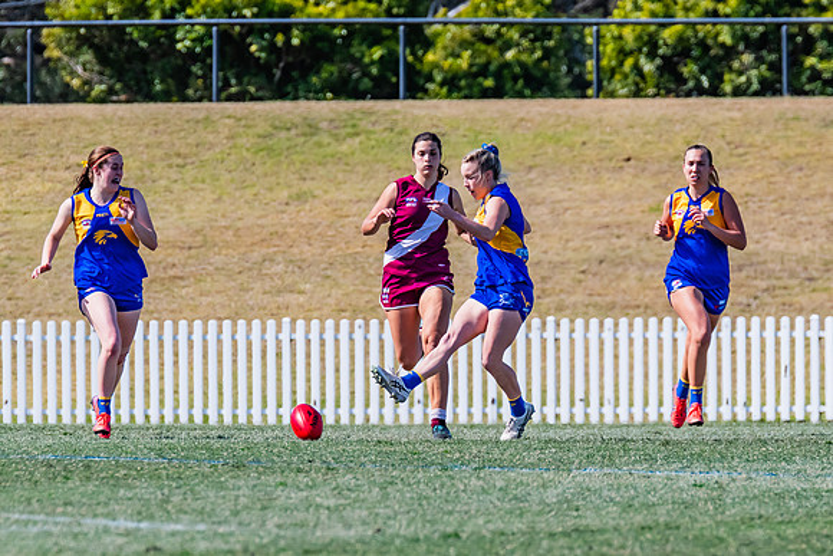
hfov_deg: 2.9
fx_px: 16259
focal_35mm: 703
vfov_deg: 2.0
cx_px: 531
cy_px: 254
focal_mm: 420
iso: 800
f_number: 9
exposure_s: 1/1600
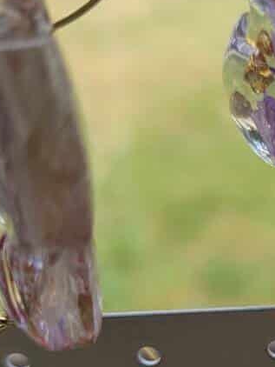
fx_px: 878
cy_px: 305
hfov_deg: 16.6
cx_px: 373
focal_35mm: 83
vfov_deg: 23.1
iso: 49
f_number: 1.89
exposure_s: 1/361
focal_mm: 5.43
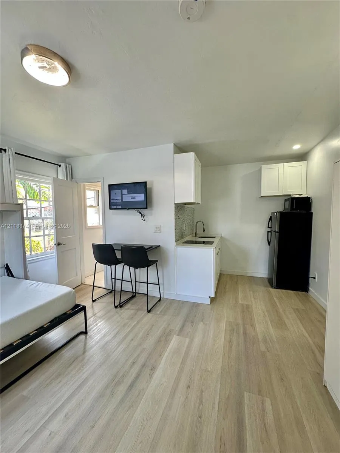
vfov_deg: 102.1
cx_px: 170
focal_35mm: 14
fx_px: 183
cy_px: 226
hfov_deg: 85.7
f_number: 2.2
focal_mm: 2.22
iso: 160
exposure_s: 1/120
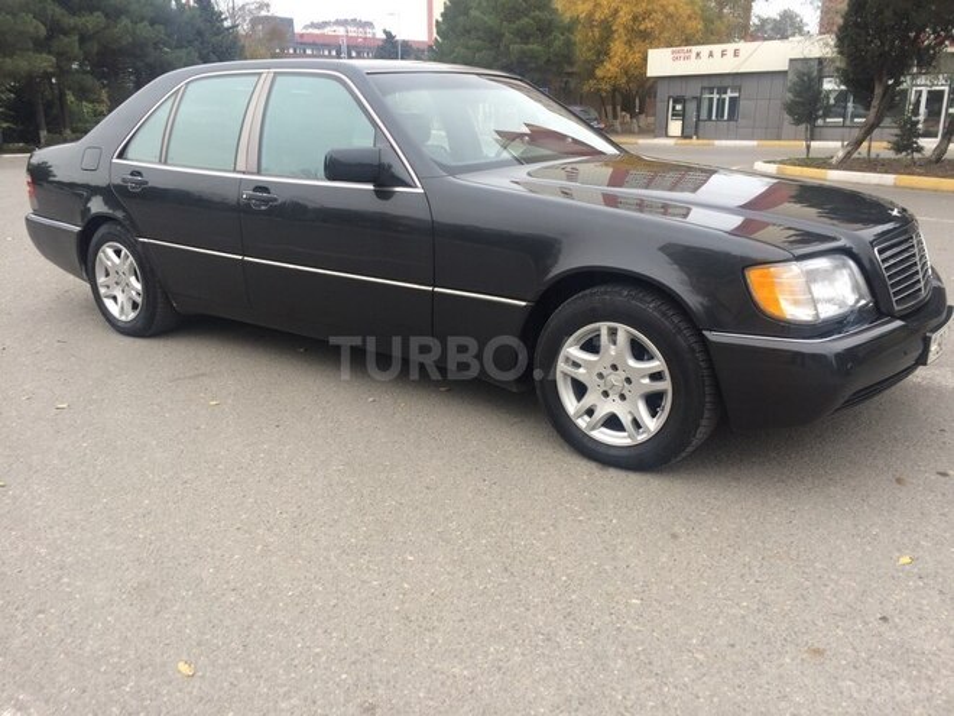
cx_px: 477
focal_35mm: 29
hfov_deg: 61.7
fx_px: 799
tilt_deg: -18.2
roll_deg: +2.1
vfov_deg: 48.2
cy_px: 358
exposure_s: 1/50
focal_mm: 4.15
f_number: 2.2
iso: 40
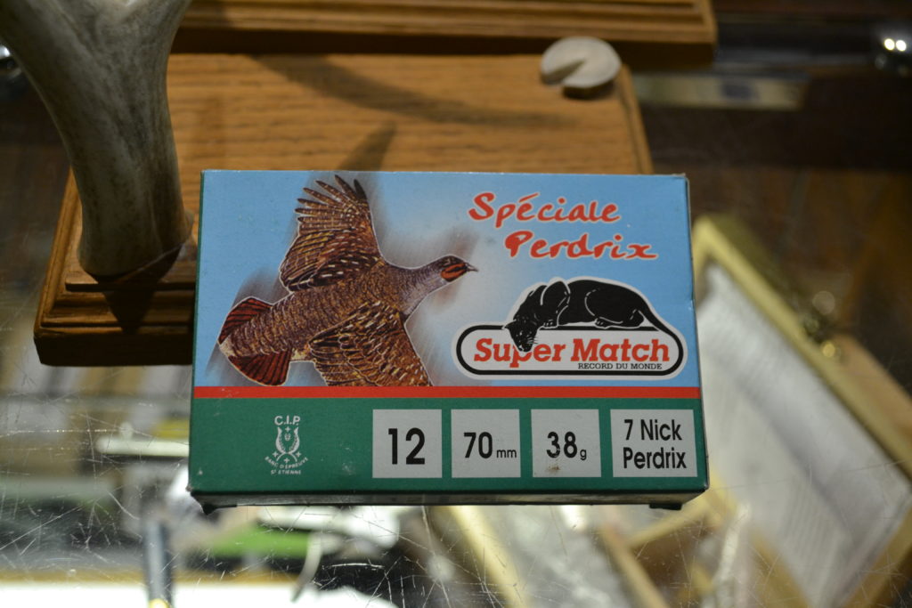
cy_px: 304
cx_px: 456
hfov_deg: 38.9
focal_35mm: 51
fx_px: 1292
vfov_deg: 26.5
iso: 720
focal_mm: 34
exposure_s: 1/60
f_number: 5
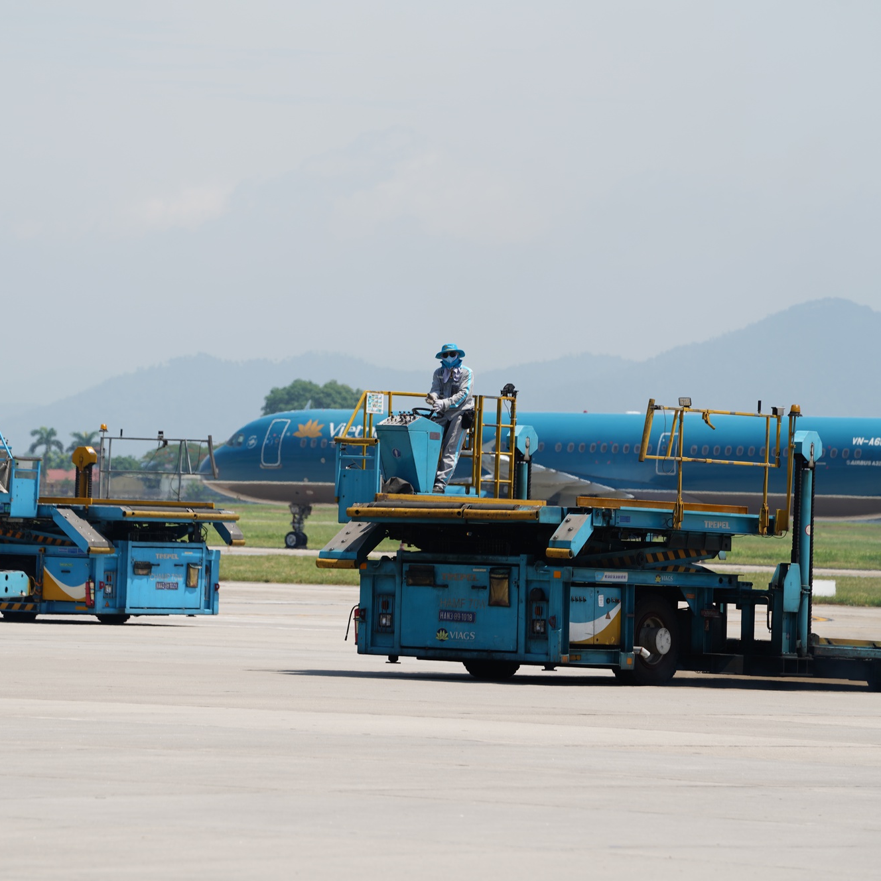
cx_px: 284
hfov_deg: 6.8
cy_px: 441
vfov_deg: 6.8
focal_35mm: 256
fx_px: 7371
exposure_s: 1/200
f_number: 6.3
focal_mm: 200
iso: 50
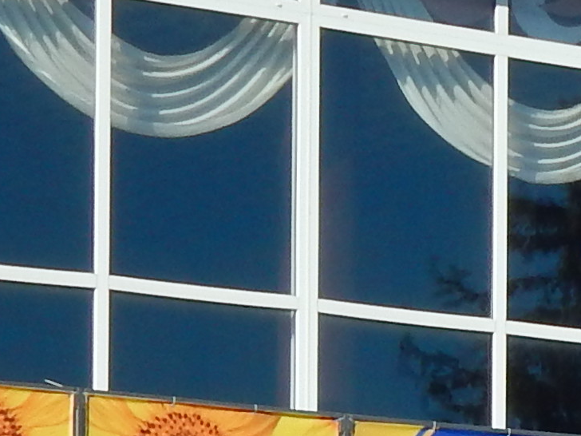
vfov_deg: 5.3
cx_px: 1279
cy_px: 899
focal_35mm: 272
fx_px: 4565
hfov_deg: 7.0
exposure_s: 1/400
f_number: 7.1
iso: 125
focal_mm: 7.7
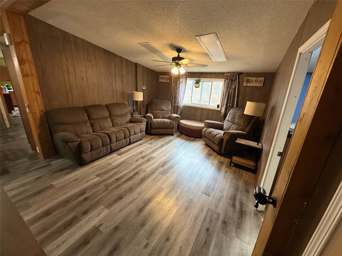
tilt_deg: -17.6
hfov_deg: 102.1
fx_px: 138
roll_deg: -3.5
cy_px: 128
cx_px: 171
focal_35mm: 14
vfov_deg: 85.7
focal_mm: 2.22
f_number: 2.2
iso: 320
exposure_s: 1/60
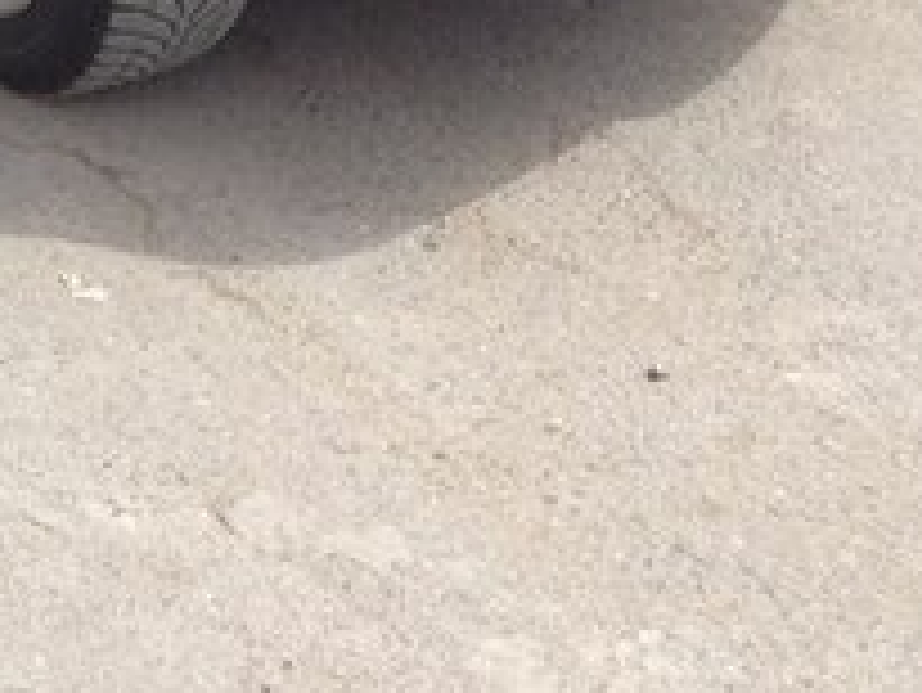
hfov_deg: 16.5
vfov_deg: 13.1
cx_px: -549
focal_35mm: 106
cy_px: -380
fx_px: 2825
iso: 50
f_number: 2.4
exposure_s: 1/713
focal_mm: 4.12
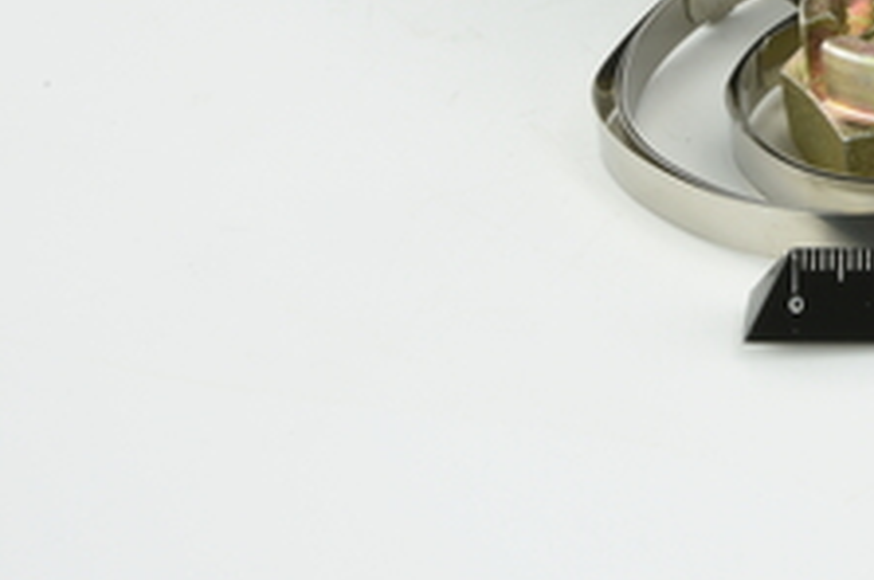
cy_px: -333
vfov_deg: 6.9
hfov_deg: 10.3
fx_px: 4703
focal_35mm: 194
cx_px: 1250
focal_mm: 60
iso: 64
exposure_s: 1/2.5
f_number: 29
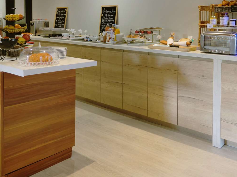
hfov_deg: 50.8
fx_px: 246
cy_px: 45
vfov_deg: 38.7
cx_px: 150
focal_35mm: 36
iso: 400
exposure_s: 1/60
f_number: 2.8
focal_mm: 12
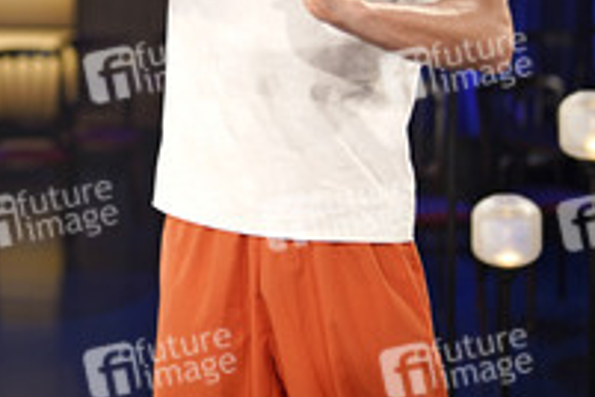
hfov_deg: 18.0
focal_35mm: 112
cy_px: -6
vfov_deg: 12.1
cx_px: 81
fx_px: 1851
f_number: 1.8
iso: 200
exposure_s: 1/160
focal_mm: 50
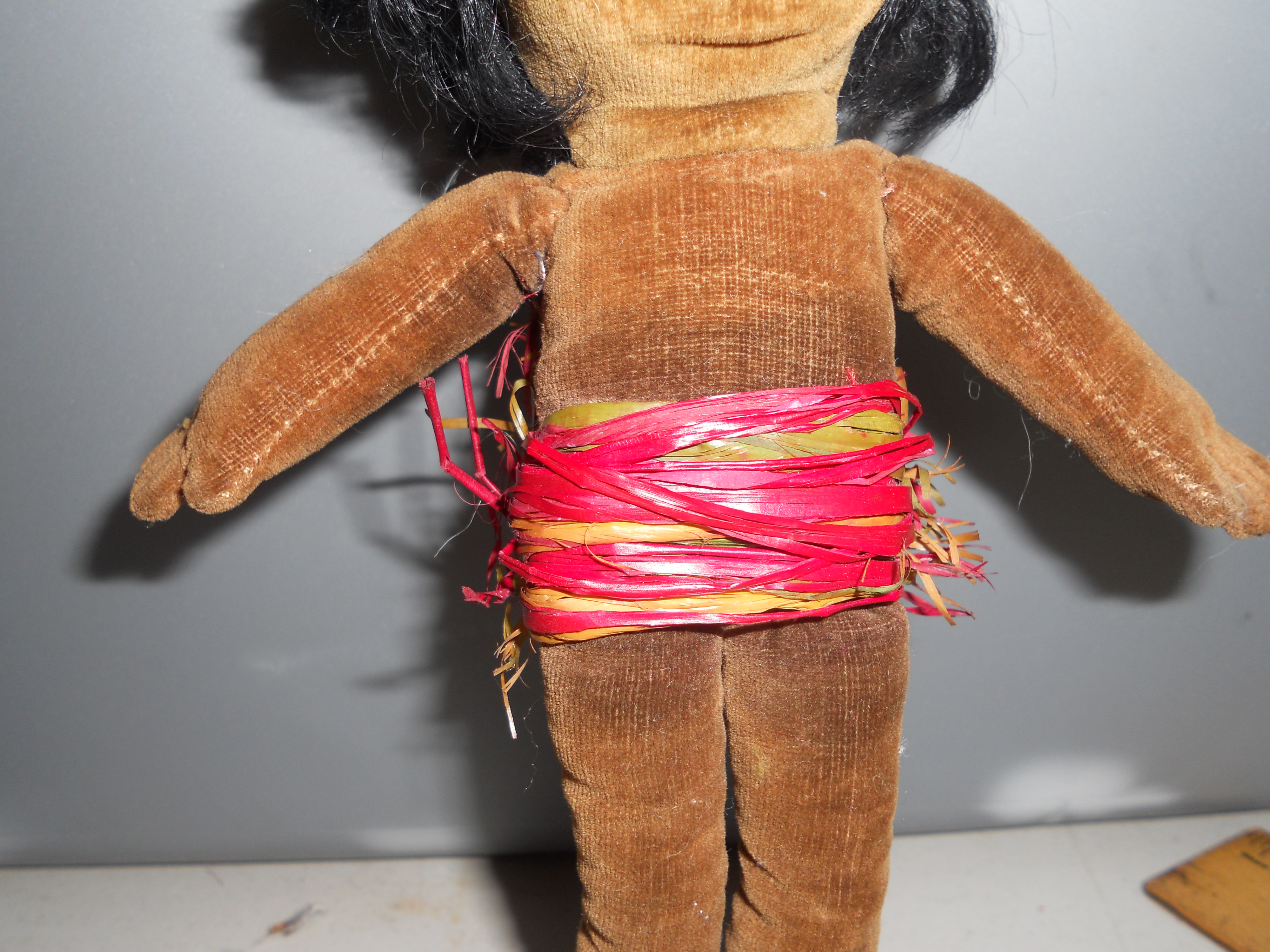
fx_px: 1174
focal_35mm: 32
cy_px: 476
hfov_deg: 56.8
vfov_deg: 44.2
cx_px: 635
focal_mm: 5.8
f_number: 8.8
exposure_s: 1/25
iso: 80
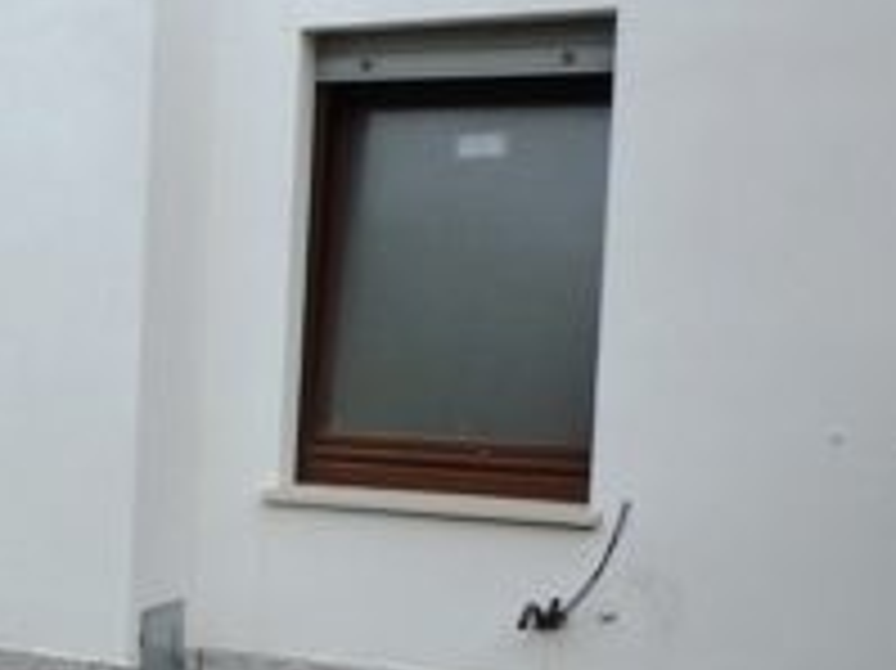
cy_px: 495
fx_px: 1992
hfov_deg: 21.5
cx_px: -430
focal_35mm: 77
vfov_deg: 19.0
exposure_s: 1/250
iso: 125
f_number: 2.8
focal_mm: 4.4
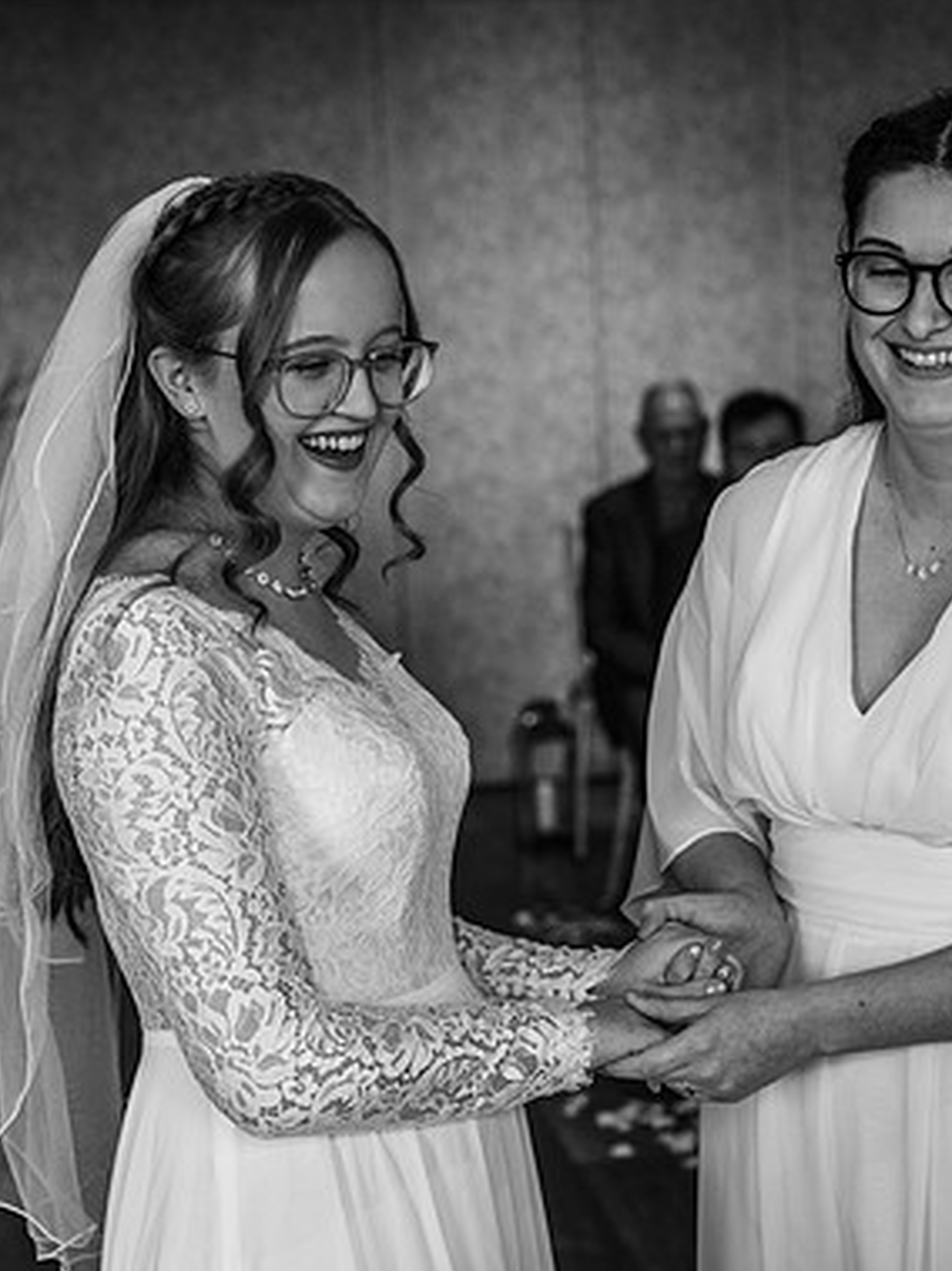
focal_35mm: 72
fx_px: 2642
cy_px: 630
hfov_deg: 20.4
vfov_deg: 27.0
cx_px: 543
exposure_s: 1/200
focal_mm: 49
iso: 640
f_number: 3.5
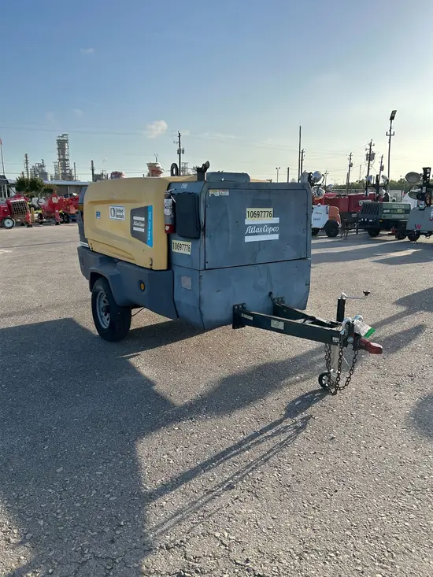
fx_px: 434
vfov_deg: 67.3
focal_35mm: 26
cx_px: 216
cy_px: 288
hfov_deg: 53.1
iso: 50
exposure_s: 1/3257
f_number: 1.5
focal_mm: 5.7
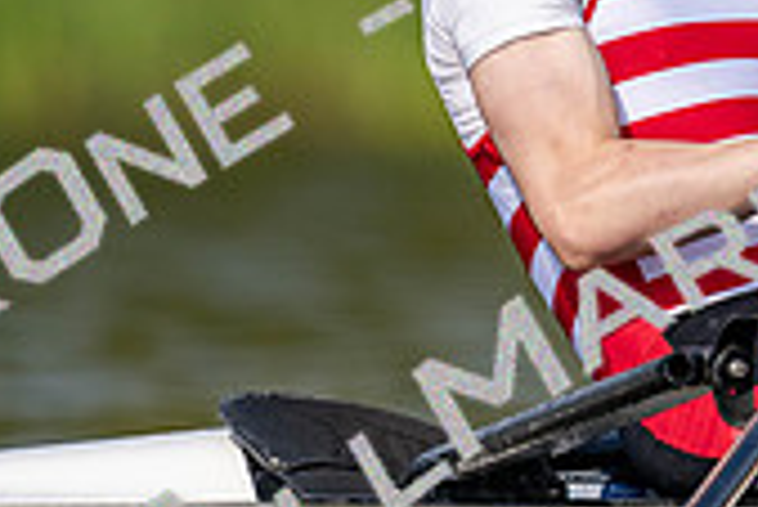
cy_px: -7
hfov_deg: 1.0
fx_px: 43411
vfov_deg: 0.7
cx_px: 1041
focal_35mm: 2060
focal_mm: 600
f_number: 4
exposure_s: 1/2500
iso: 200
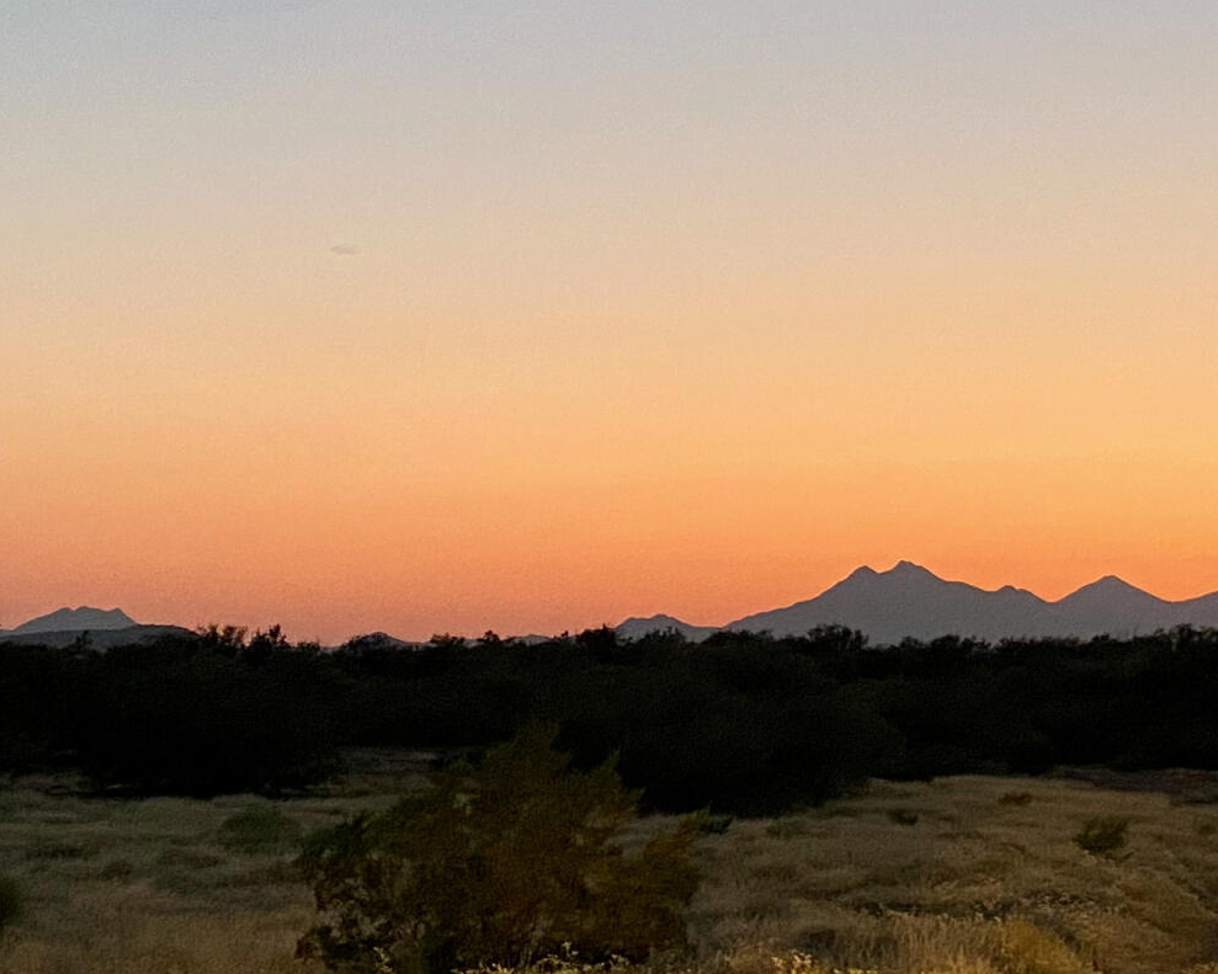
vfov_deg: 19.9
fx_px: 2775
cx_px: 654
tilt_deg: +3.2
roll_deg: -1.1
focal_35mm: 77
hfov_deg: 24.7
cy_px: 549
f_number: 1.8
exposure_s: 1/39
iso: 640
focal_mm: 4.25
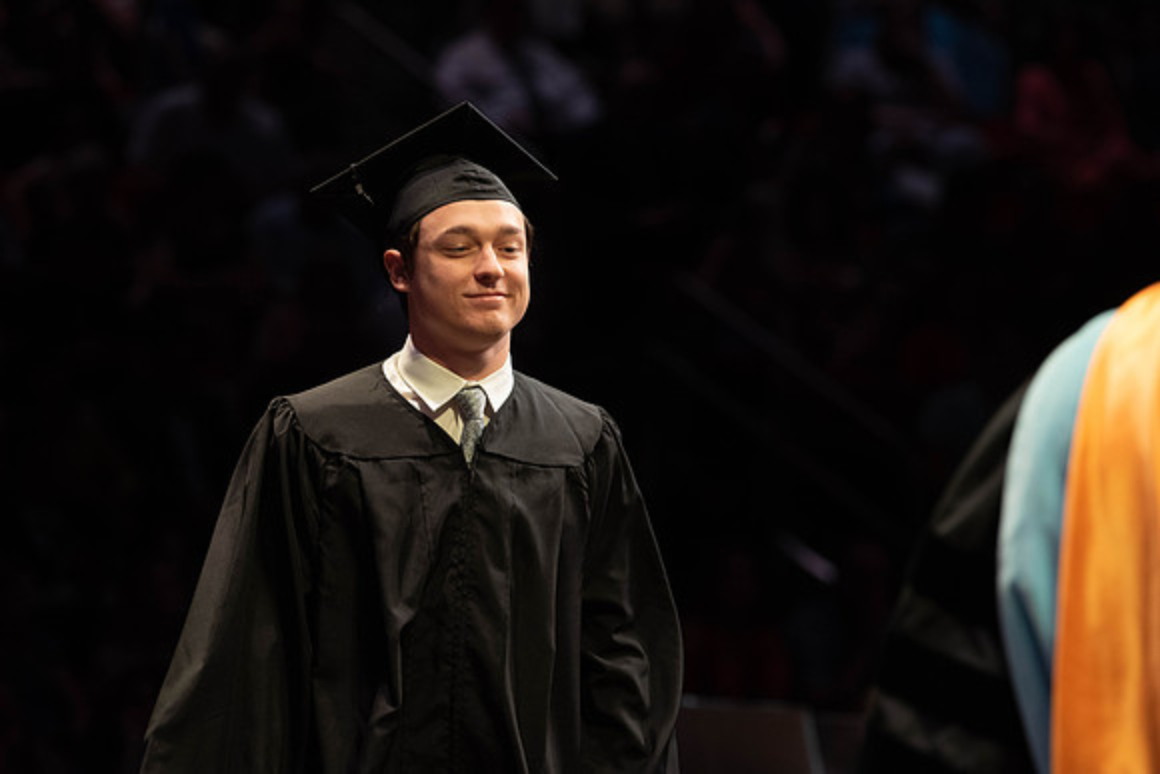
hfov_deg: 9.1
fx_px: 7324
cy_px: 349
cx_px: 552
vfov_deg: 6.0
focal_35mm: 227
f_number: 4.5
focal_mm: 200
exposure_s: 1/320
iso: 1600
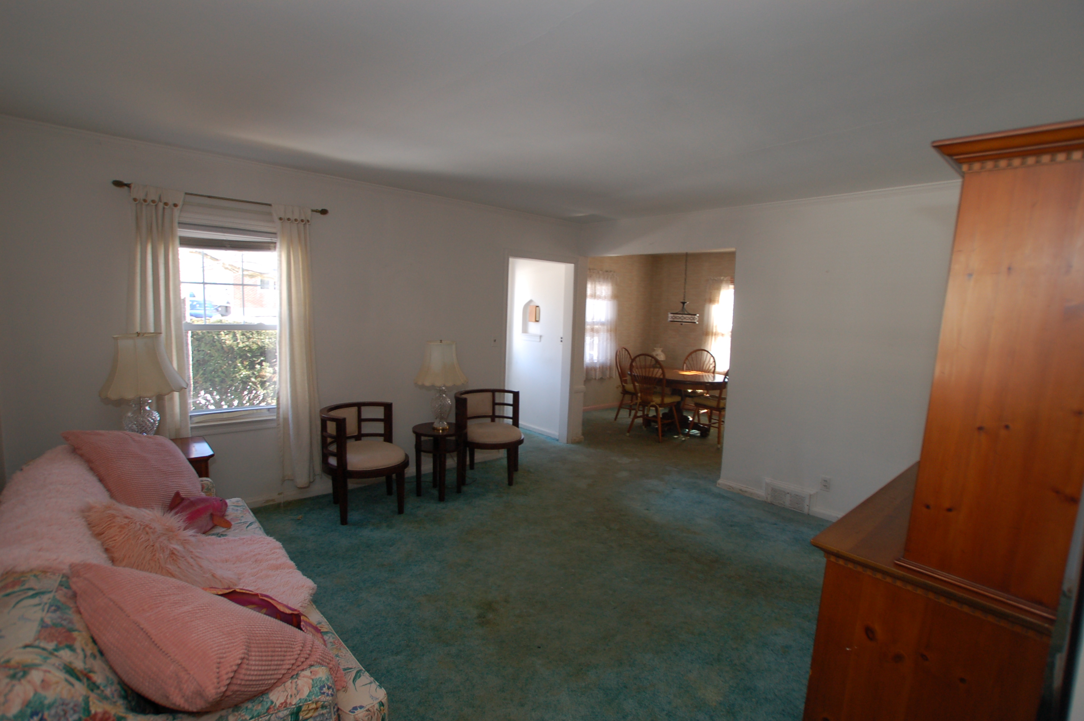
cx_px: 542
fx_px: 496
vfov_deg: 72.0
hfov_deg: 95.0
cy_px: 360
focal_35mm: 16
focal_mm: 11
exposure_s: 1/60
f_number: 4.5
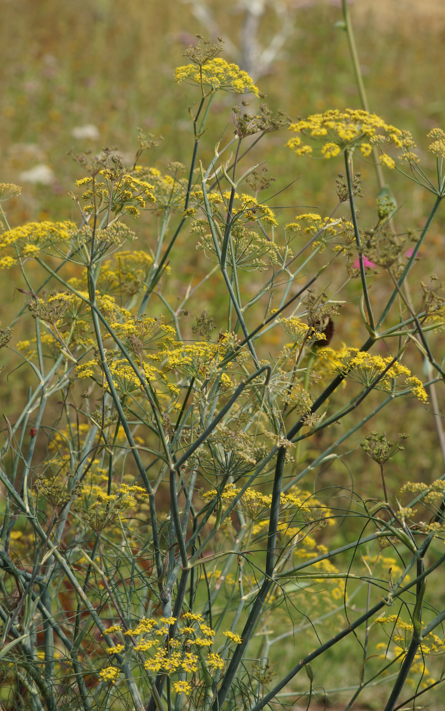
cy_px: 354
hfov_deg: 8.5
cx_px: 238
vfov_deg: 13.6
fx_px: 2986
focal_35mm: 154
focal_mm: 100
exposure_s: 1/400
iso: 100
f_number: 6.3
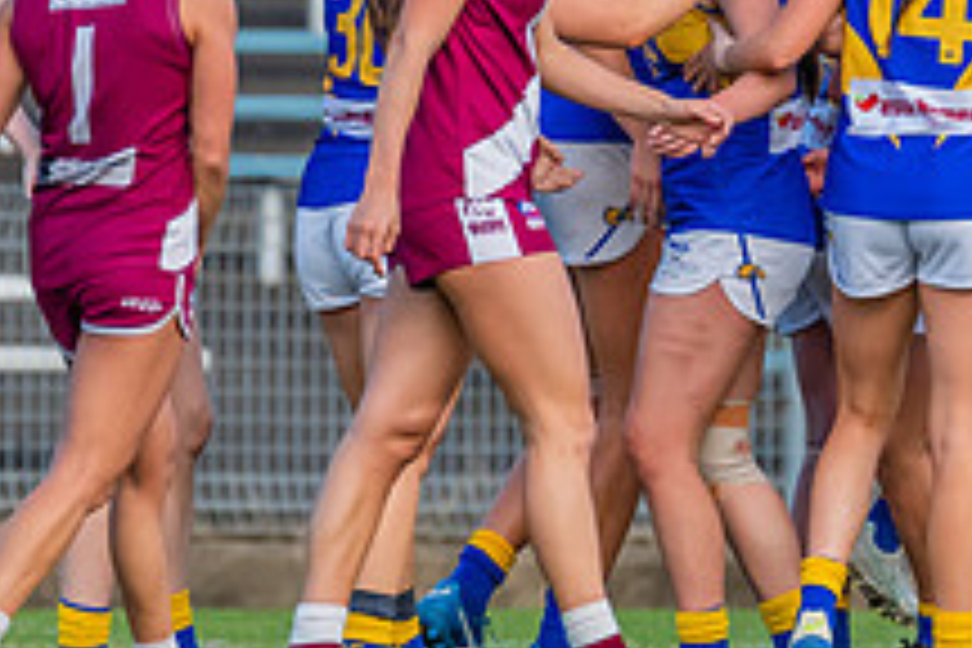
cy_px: 45
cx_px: 743
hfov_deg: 1.3
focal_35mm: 1549
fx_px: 41820
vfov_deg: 0.9
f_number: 6.3
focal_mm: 460
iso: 1600
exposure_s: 1/1600
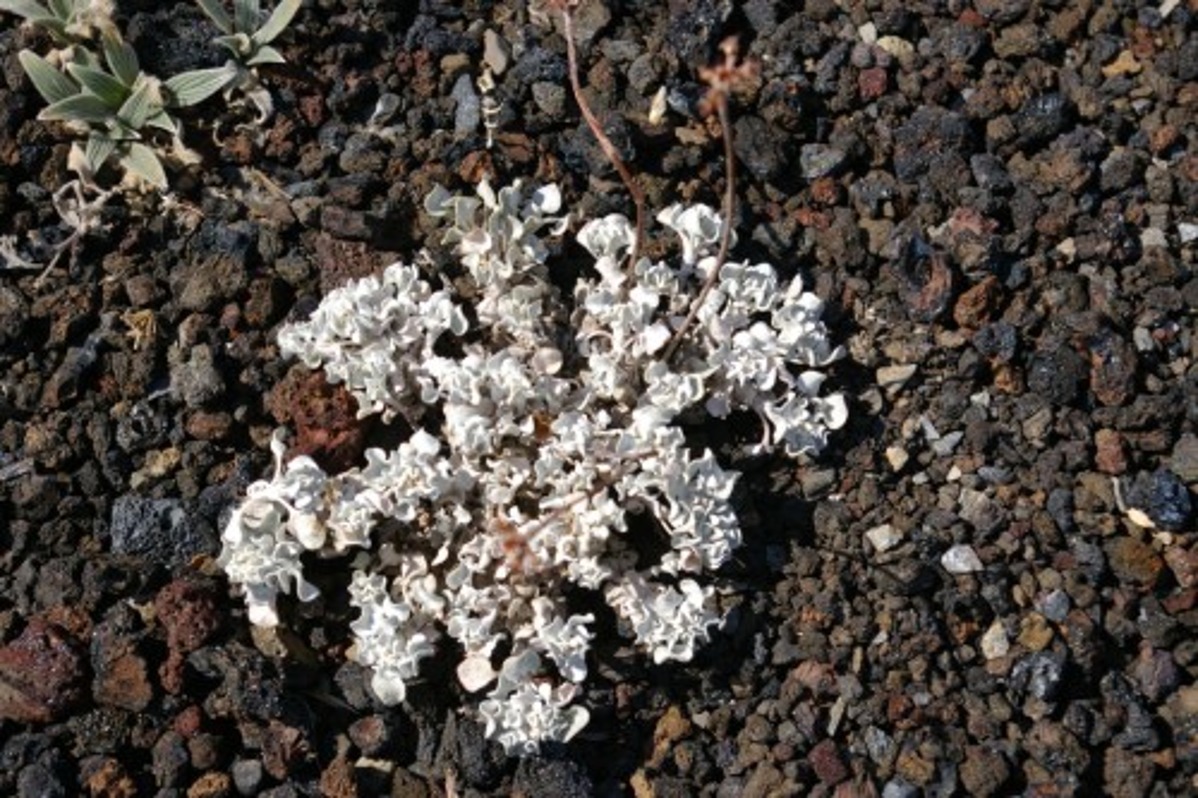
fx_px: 2495
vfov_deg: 18.2
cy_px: 399
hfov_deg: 27.0
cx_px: 599
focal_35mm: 75
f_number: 8
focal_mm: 50
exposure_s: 1/350
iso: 200
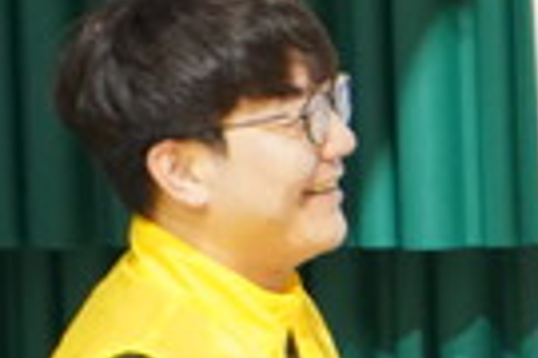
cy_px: 432
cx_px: 753
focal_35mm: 1928
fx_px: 28811
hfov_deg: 1.1
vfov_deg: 0.7
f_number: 6.3
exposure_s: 1/40
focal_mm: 300
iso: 2500
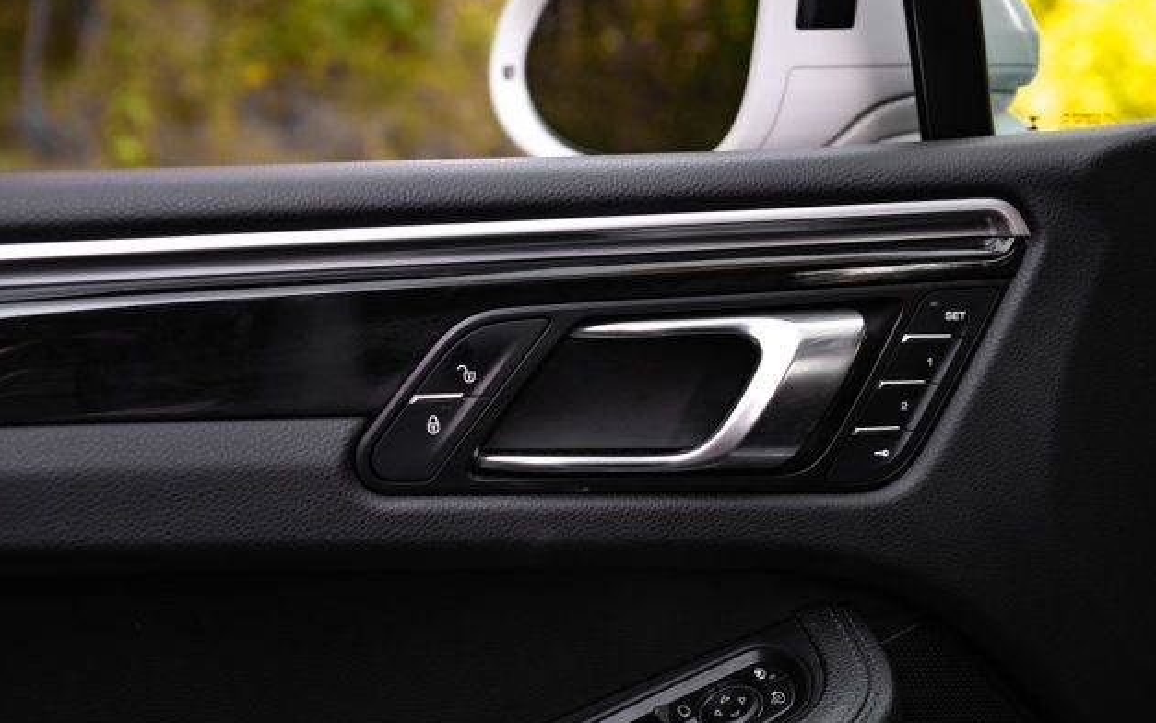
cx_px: 573
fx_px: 1638
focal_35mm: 52
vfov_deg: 24.9
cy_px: 355
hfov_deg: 38.9
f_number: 5.6
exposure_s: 1/160
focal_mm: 50
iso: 800
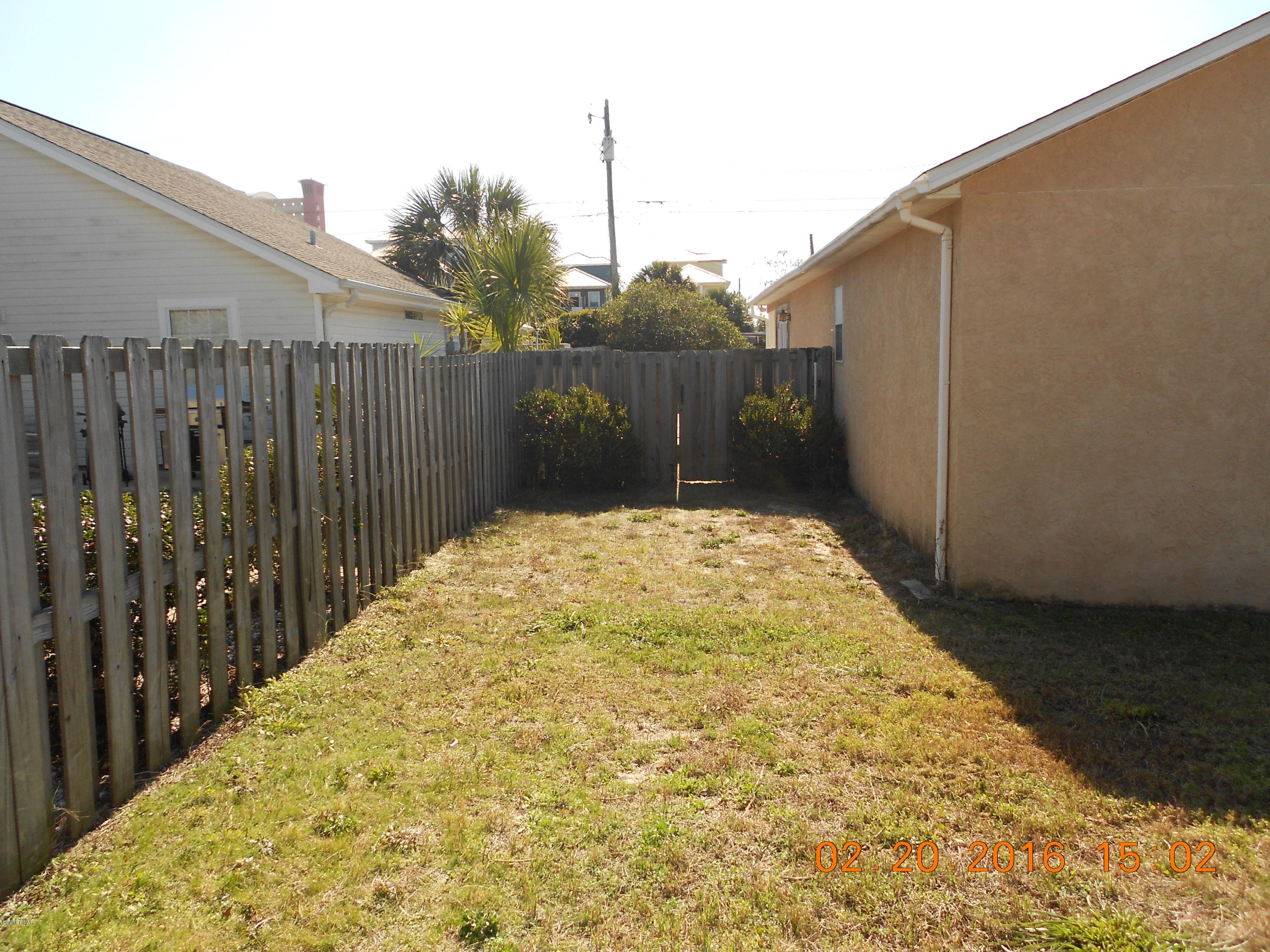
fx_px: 954
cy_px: 476
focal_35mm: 26
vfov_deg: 53.1
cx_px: 635
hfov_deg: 67.3
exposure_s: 1/640
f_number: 3.2
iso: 80
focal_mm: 4.6
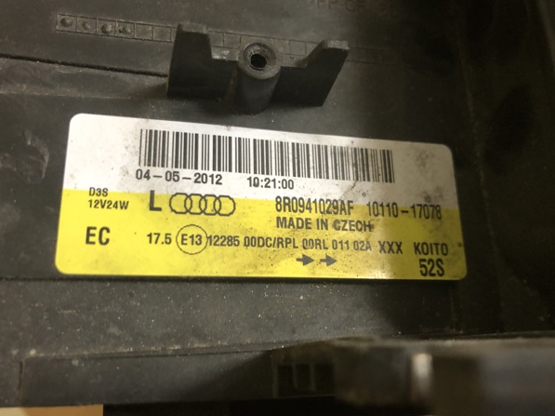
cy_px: 215
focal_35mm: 30
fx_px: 481
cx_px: 293
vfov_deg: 46.7
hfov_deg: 60.0
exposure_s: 1/13
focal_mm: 3.99
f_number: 1.8
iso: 100
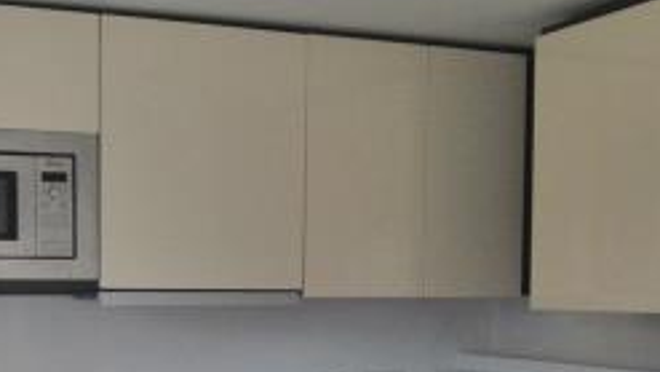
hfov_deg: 33.2
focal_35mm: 63
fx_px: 1101
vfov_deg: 18.4
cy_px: 417
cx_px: 243
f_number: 5.6
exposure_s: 1/60
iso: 400
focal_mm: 11
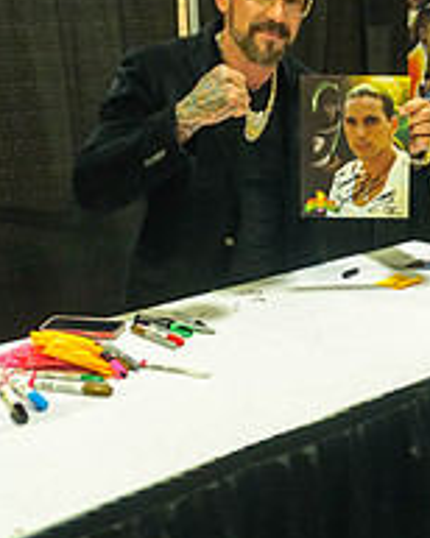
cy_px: 248
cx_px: 364
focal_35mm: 59
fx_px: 940
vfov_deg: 32.0
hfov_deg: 25.2
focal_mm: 18
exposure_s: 1/50
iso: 800
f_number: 3.5
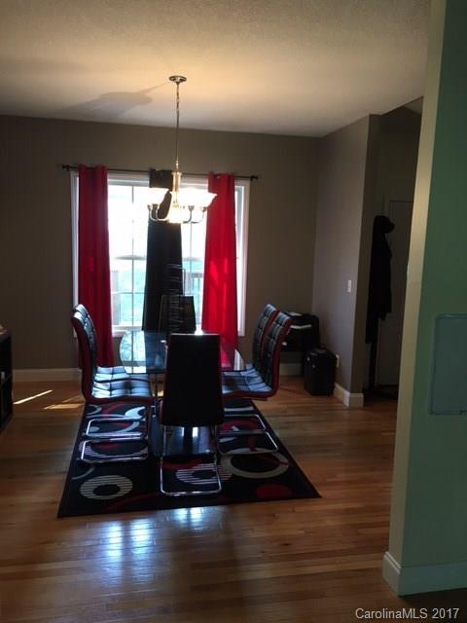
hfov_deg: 48.2
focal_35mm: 29
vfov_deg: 61.7
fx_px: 522
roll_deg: -1.9
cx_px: 234
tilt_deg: -7.6
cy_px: 312
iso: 80
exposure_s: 1/30
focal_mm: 4.15
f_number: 2.2
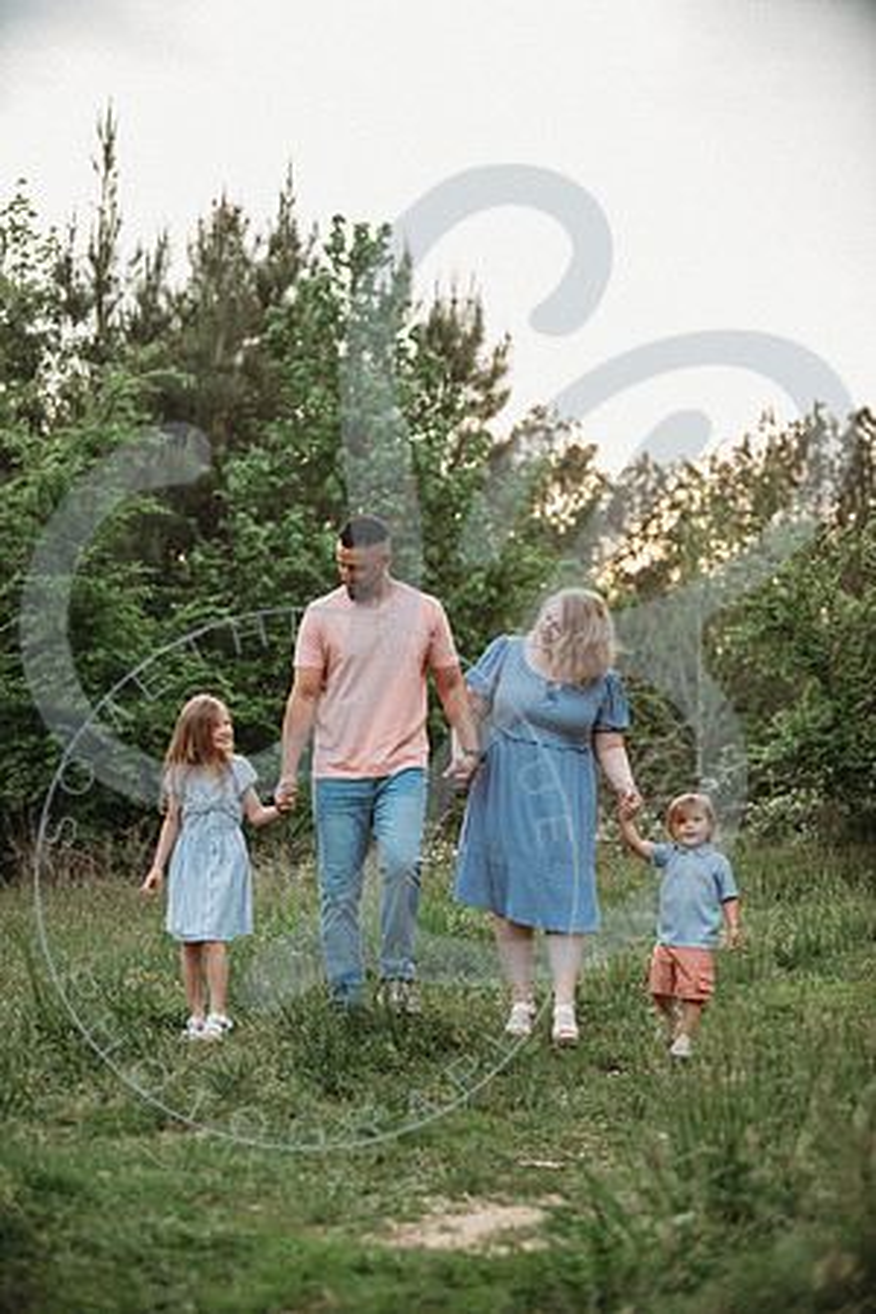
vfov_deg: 28.8
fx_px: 2555
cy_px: 657
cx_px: 438
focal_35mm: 70
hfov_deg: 19.5
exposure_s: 1/200
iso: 200
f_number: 2.8
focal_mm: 70
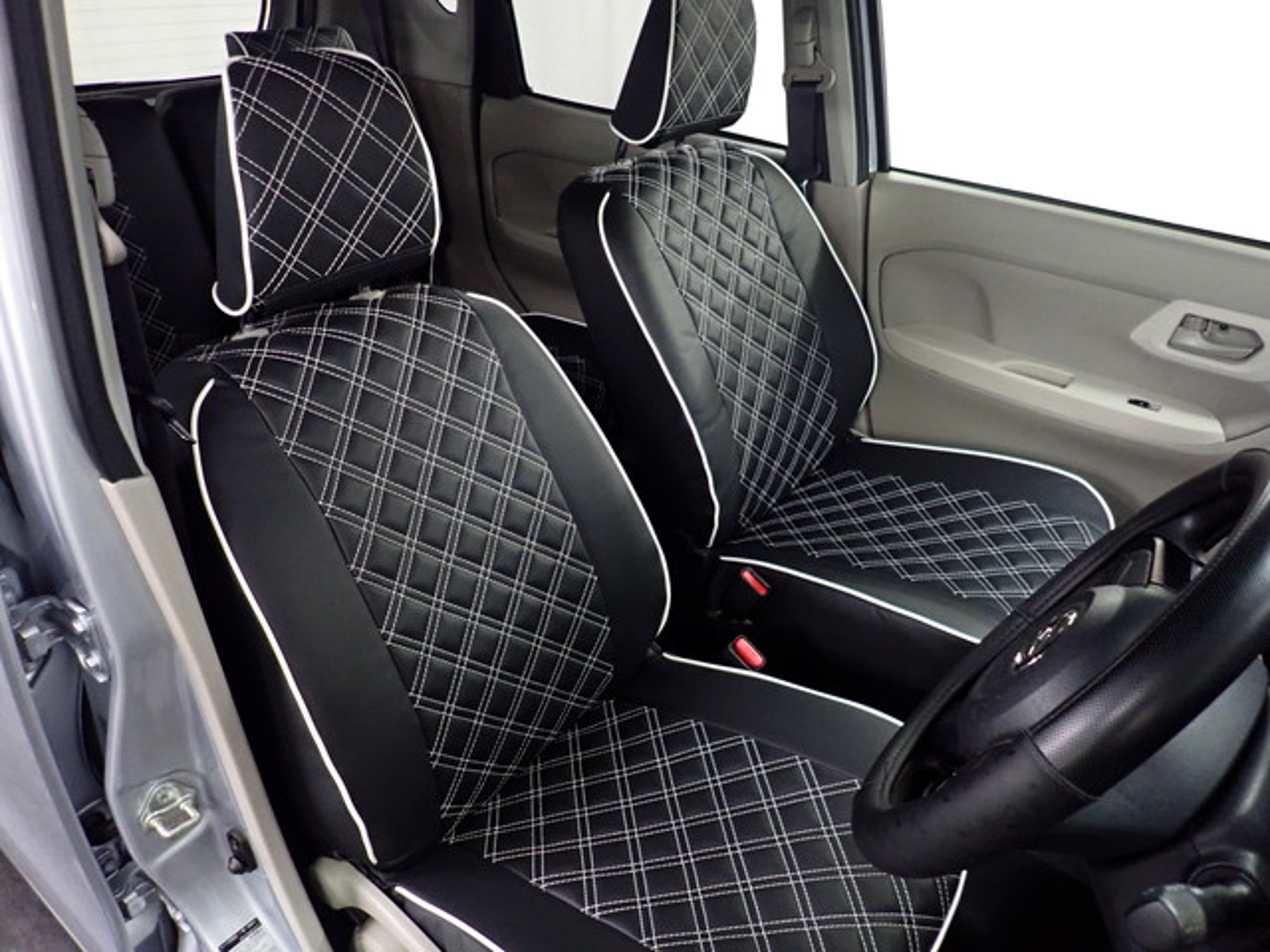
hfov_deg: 69.4
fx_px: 917
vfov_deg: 54.9
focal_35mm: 25
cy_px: 476
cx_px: 635
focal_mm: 4.5
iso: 800
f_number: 2
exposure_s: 1/25
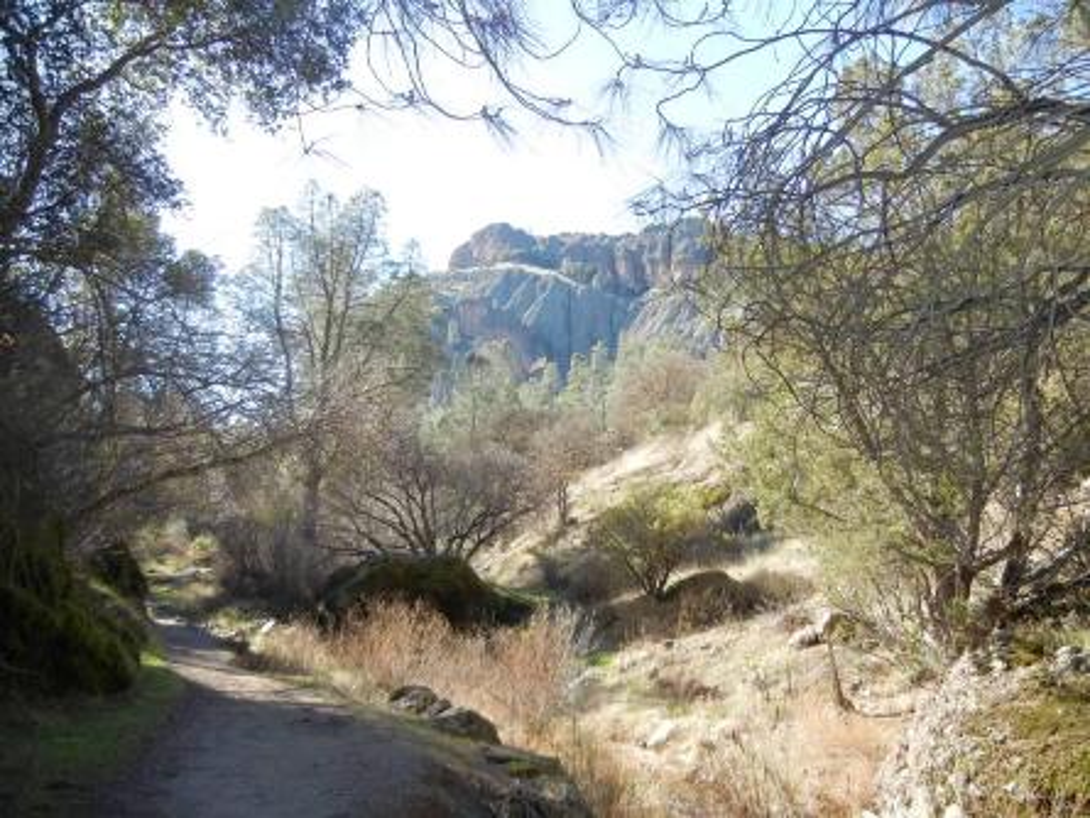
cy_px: 409
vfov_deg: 46.8
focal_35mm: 30
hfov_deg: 60.0
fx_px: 945
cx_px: 545
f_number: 3.5
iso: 230
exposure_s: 1/410
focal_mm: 5.4
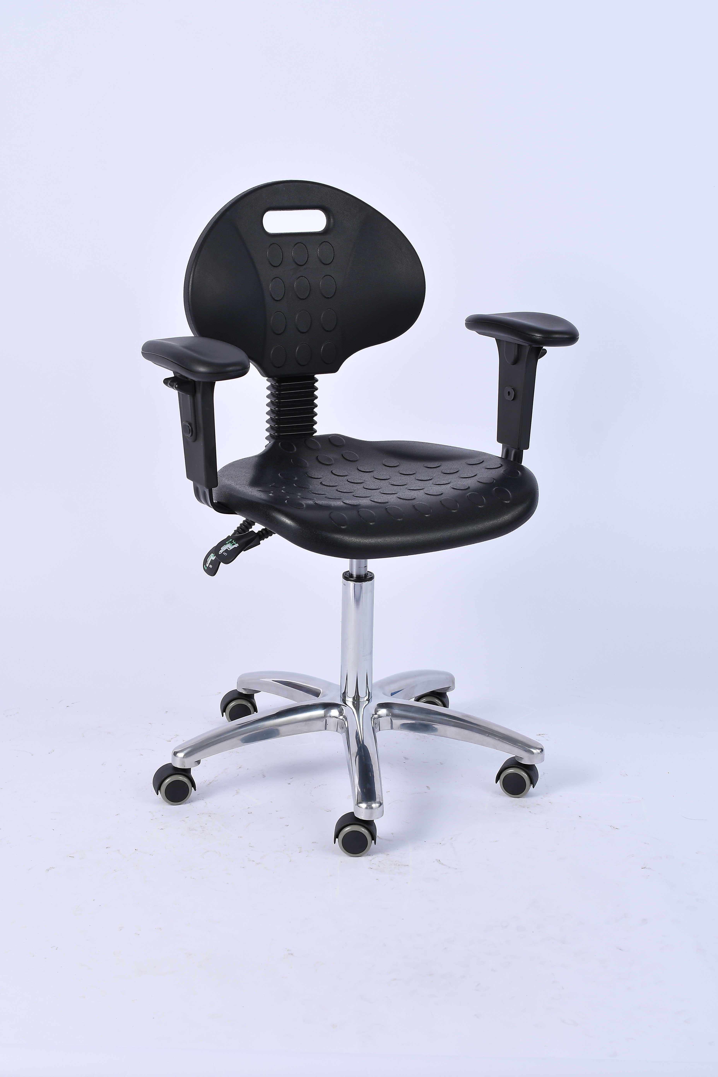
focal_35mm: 60
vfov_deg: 33.4
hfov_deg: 22.6
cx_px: 359
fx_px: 1795
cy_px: 538
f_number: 9
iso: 125
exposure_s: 1/125
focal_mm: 40
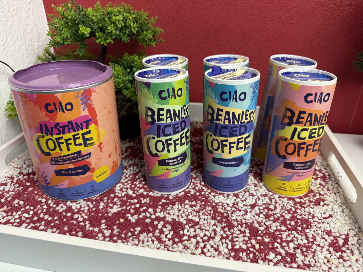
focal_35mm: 24
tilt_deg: -27.2
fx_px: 252
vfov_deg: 56.8
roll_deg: +0.2
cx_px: 182
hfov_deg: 71.6
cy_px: 136
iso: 200
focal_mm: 6.76
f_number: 1.78
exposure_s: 1/100
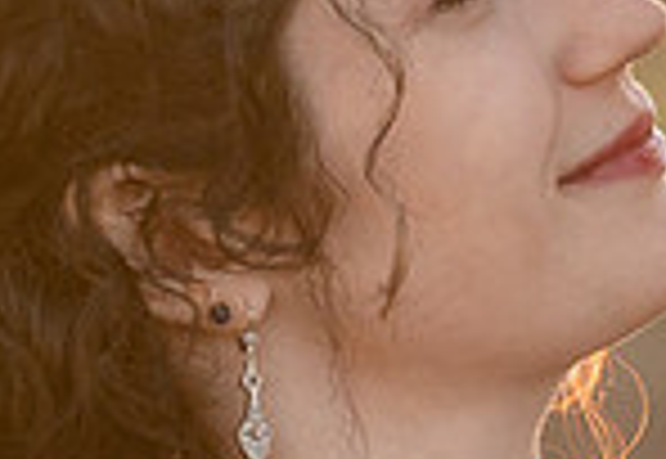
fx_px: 17945
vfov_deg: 1.5
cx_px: 533
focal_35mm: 960
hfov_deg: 2.1
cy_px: 603
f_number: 5
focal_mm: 122
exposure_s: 1/320
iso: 320
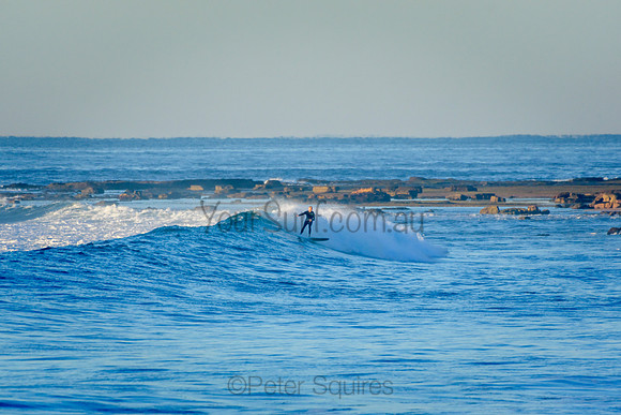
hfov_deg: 2.6
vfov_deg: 1.8
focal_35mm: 779
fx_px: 13448
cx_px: 310
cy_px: 208
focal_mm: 500
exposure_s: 1/1250
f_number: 5.6
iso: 360
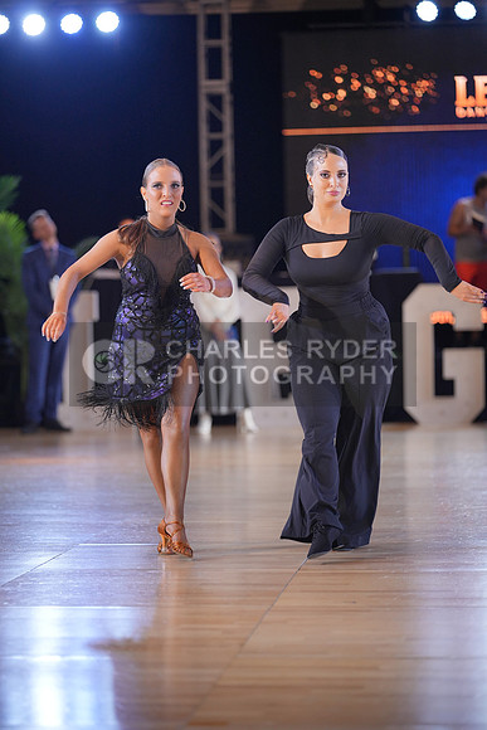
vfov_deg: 20.4
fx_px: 2028
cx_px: 244
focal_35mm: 100
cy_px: 365
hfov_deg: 13.7
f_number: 2
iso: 1000
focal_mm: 100
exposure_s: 1/500
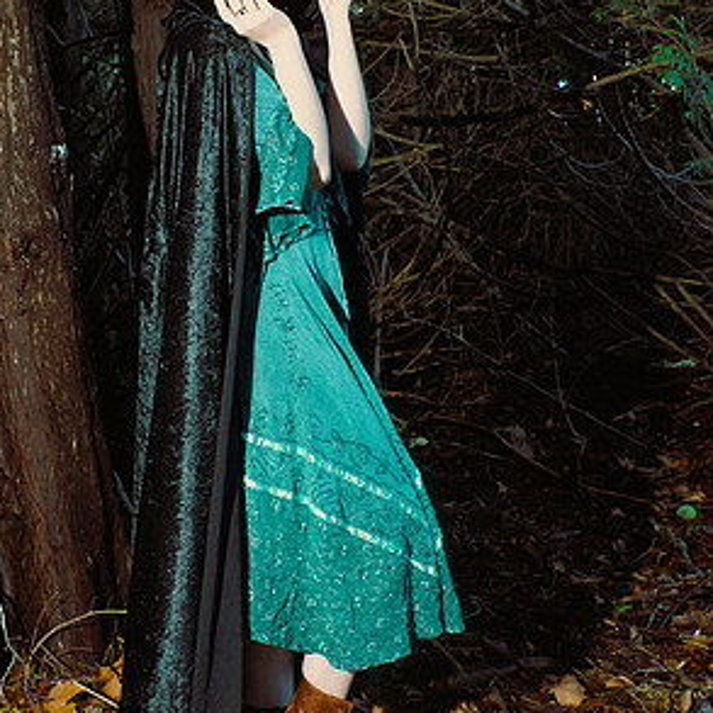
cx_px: 353
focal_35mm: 47
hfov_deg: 36.1
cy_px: 336
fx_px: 1095
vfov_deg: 36.0
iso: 400
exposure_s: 1/60
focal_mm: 24
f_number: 5
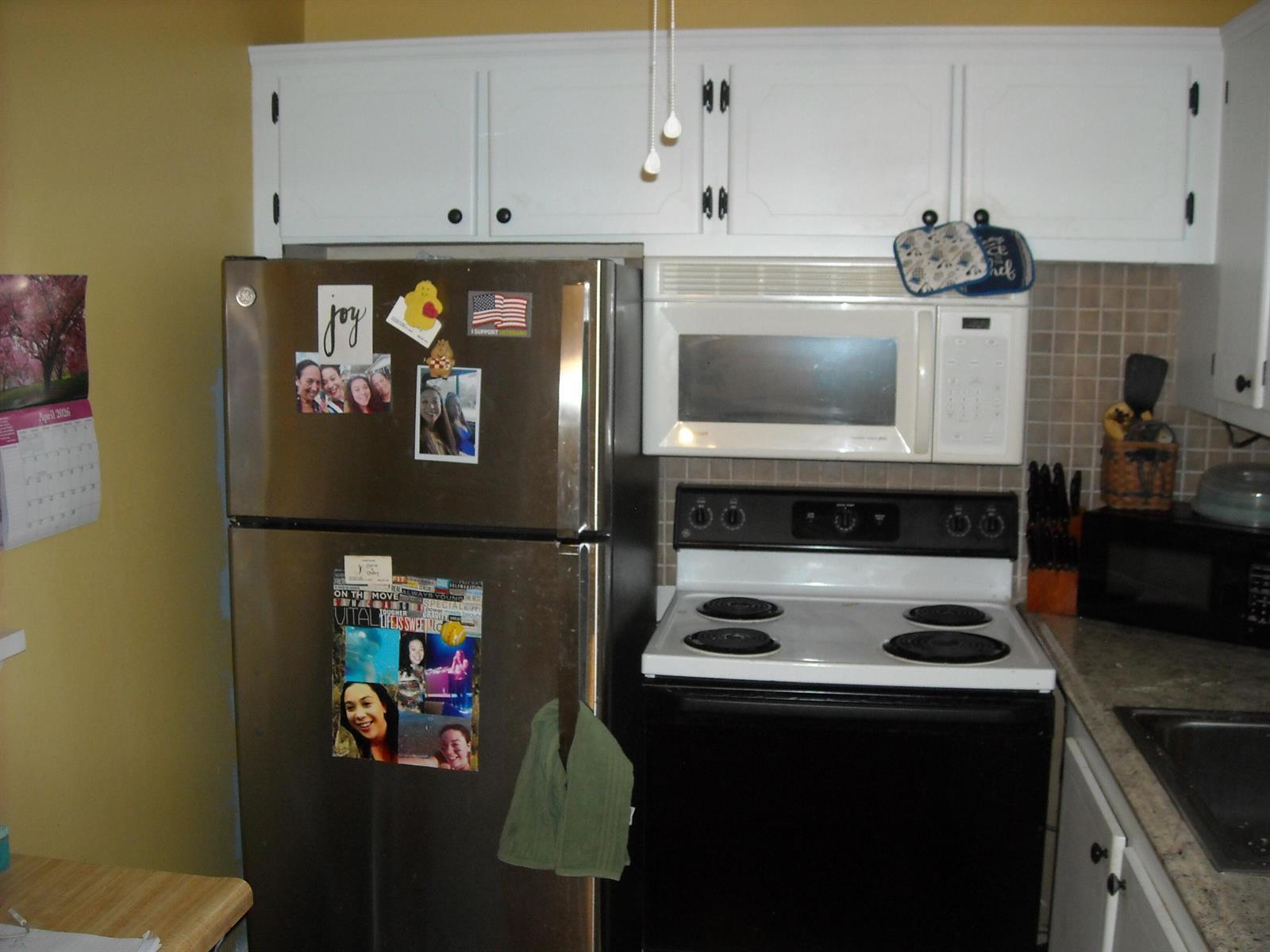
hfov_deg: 52.6
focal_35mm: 35
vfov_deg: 40.7
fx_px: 1284
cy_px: 476
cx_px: 635
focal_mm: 5.7
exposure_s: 1/60
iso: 200
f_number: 2.8
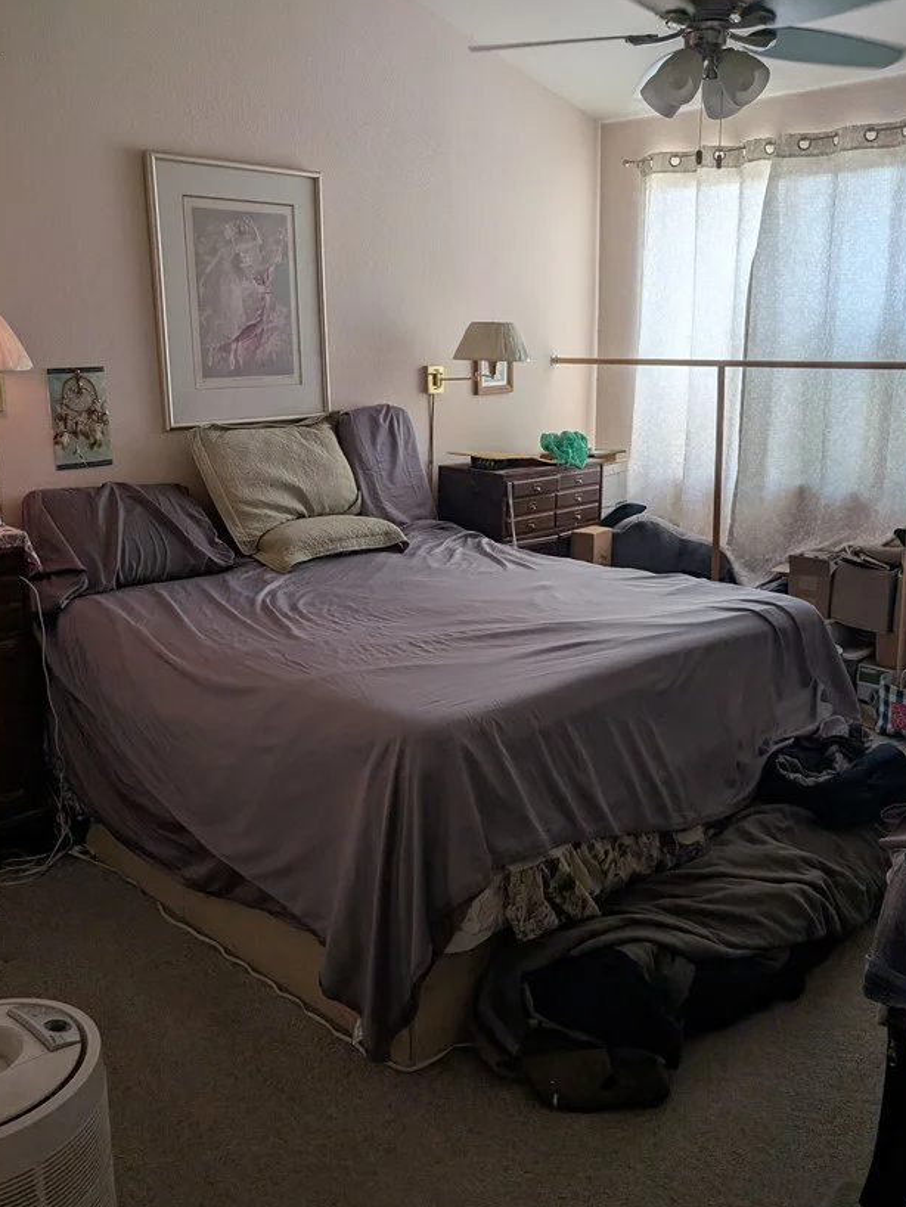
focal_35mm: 30
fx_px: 1046
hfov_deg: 46.8
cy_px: 579
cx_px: 479
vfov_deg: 59.9
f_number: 1.68
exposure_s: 1/66.4
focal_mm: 6.9
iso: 69
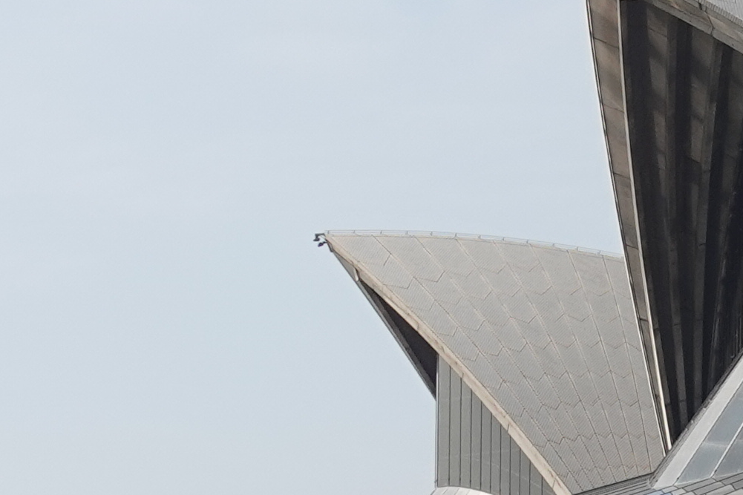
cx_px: 1456
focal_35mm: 317
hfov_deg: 6.3
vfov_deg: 4.3
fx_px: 6541
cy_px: 333
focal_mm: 21.32
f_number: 4
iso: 100
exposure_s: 1/1000
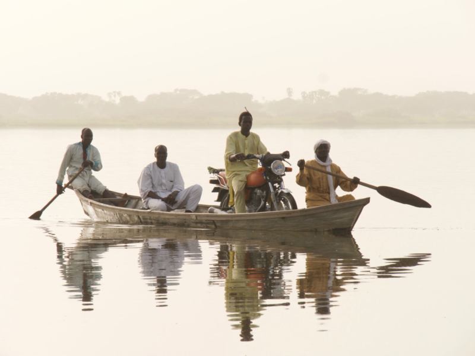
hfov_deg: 6.8
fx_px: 3979
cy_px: 178
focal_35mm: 290
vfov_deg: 5.1
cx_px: 238
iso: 400
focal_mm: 140
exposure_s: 1/200
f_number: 14
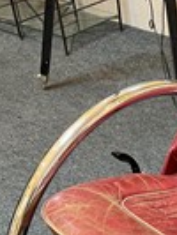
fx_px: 531
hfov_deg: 17.7
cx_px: 232
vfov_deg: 23.4
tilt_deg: -44.8
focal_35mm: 78
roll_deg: +0.4
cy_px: 262
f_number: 1.5
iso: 125
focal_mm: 5.7
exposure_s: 1/50
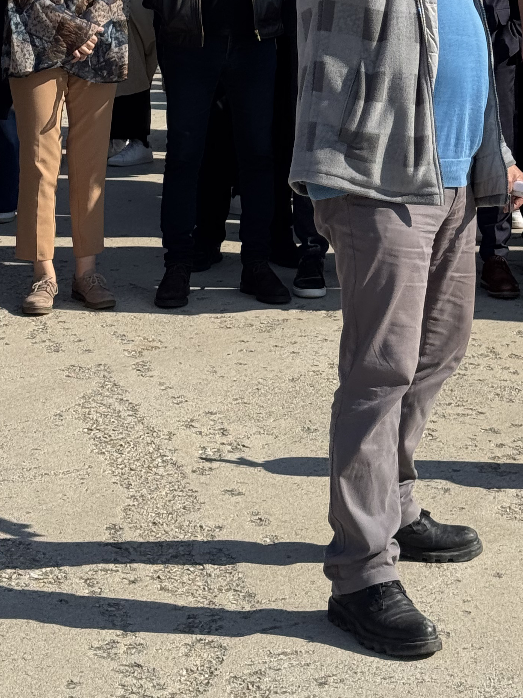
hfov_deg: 14.0
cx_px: 400
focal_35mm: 105
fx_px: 2115
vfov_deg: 18.1
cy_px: -42
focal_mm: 6.76
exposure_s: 1/5376
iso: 64
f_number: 1.78
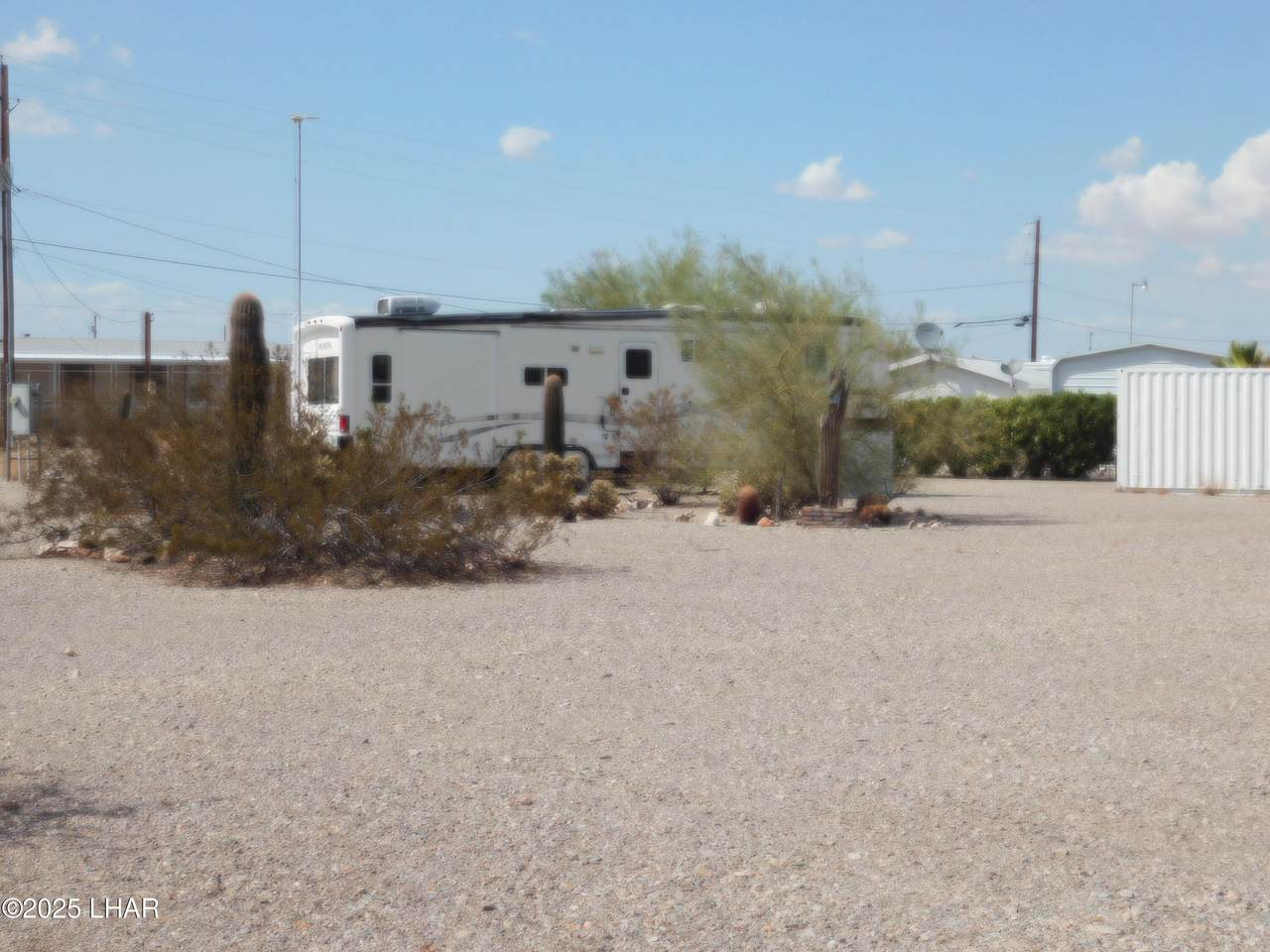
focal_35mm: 66
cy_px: 476
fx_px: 2421
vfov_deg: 22.3
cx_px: 635
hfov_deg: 29.4
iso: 125
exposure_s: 1/500
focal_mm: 11.7
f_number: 8.4
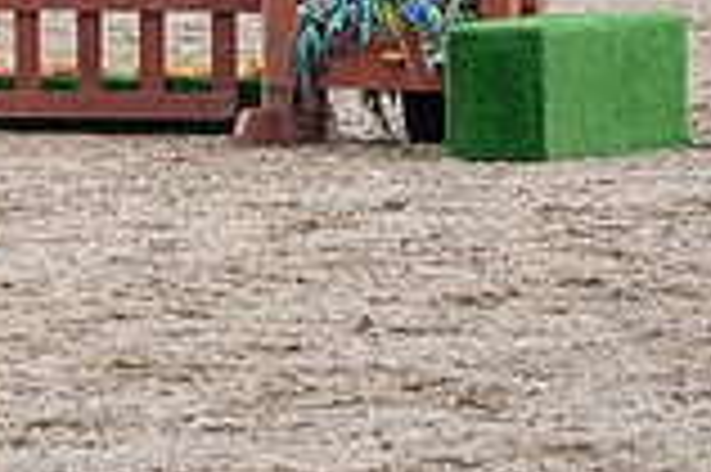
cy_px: -393
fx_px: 11186
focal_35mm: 567
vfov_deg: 2.4
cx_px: -270
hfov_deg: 3.6
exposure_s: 1/160
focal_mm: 154
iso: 100
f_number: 5.6
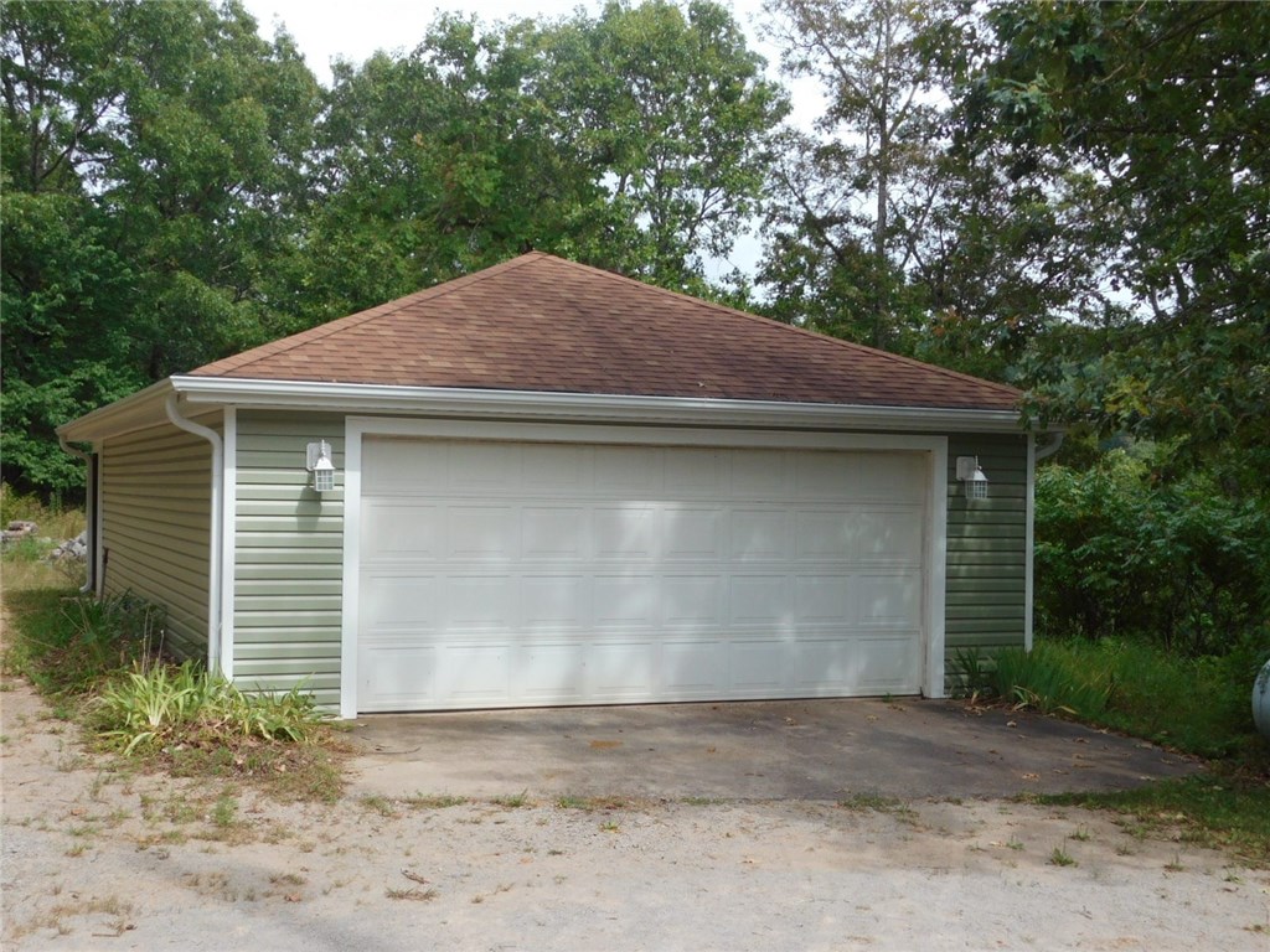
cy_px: 476
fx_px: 1651
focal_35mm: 45
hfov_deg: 42.1
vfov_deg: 32.2
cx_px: 635
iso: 125
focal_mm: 8
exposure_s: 1/640
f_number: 3.7
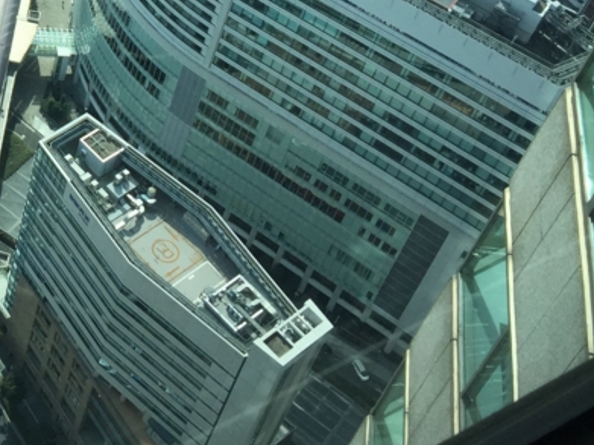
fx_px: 1304
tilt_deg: -41.2
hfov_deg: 23.3
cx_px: -137
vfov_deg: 18.2
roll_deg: -5.1
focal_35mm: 76
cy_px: -109
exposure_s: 1/1412
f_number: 2.2
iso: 32
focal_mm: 4.15
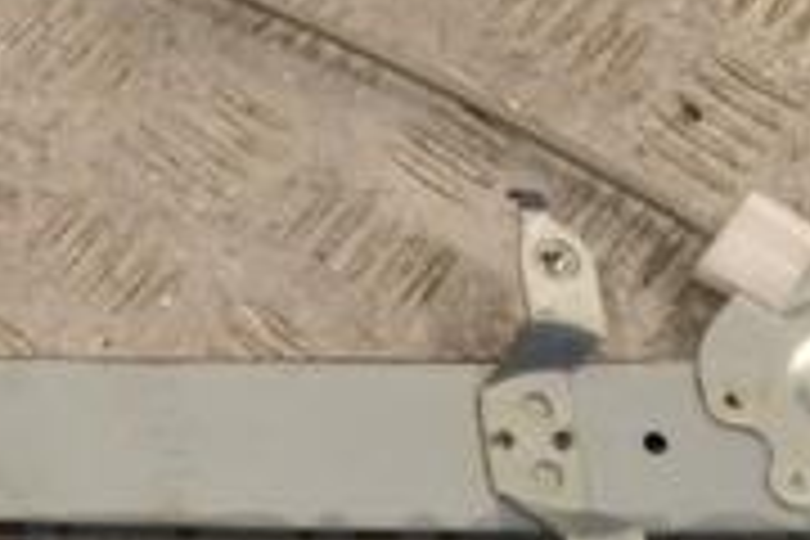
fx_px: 2025
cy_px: -18
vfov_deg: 14.9
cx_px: -238
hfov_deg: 20.7
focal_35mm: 90
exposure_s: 1/400
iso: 3200
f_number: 10
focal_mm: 18
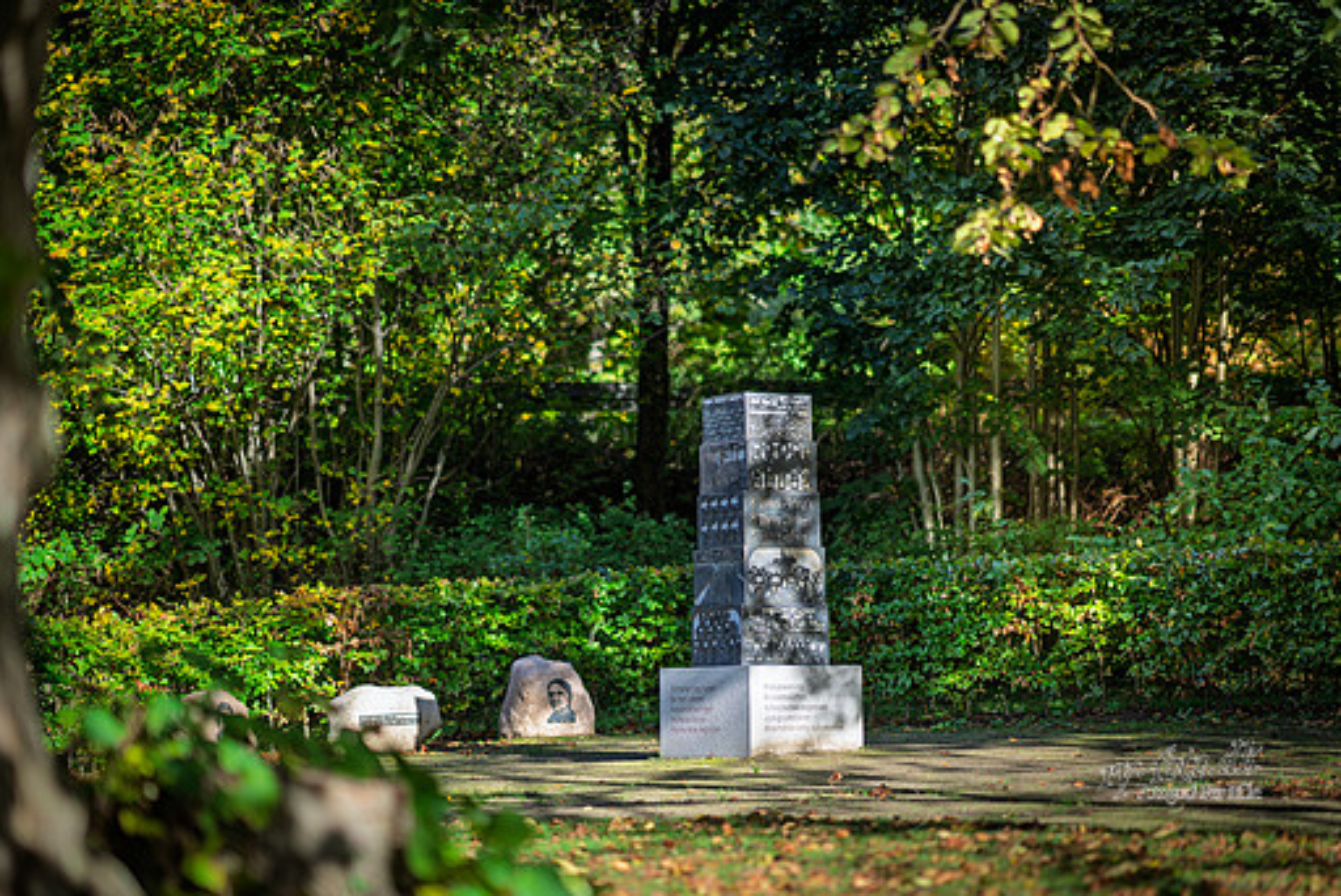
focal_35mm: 97
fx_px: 3615
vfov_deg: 14.1
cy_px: 503
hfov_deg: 21.0
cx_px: 684
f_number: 1.4
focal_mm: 85
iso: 64
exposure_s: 1/1600
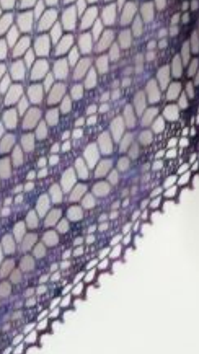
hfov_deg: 5.2
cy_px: 108
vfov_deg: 9.4
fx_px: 2153
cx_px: -222
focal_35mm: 229
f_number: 10
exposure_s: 1/3
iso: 400
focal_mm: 31
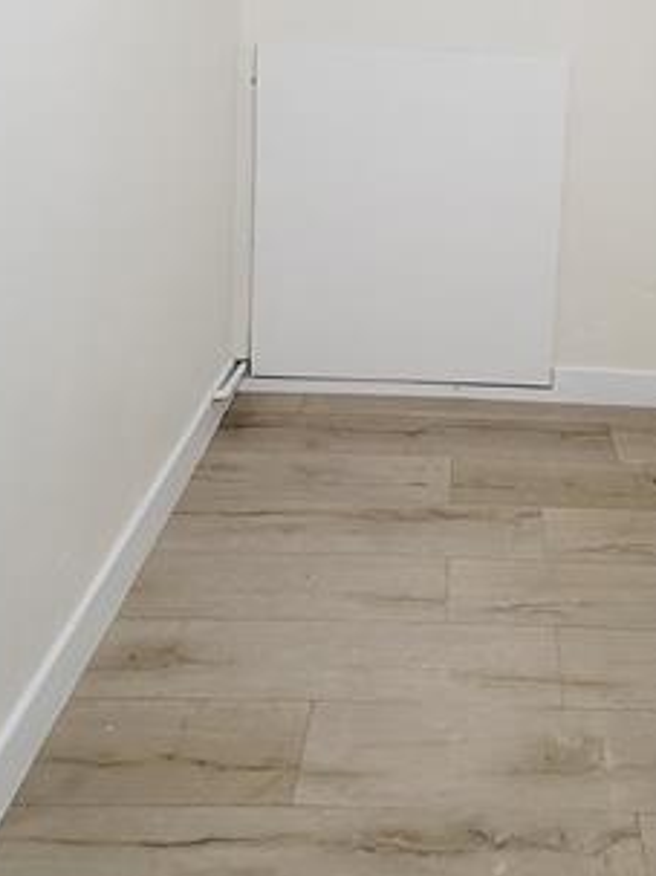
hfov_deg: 41.3
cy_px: 43
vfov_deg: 47.9
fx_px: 834
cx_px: 514
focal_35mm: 33
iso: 200
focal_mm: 2.2
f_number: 2.2
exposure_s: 1/60
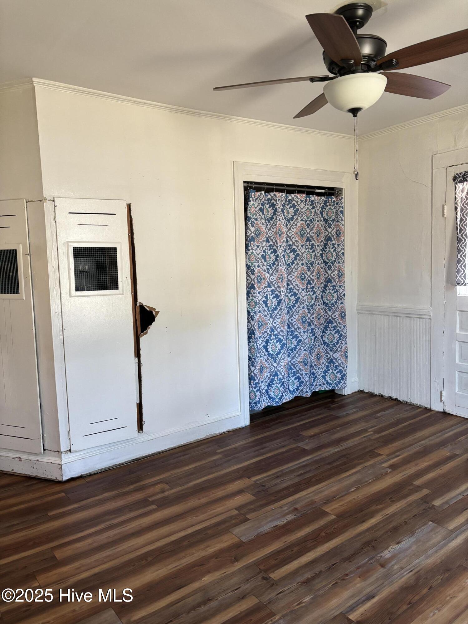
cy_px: 312
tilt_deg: -5.7
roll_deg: +1.1
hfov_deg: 53.1
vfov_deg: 67.3
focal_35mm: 26
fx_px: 469
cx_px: 234
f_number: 1.6
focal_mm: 5.96
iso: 250
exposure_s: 1/60
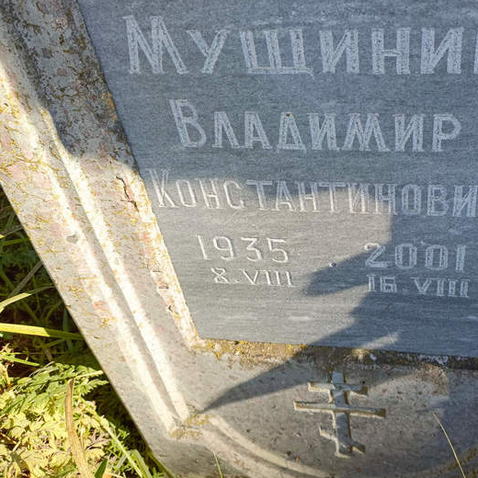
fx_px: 531
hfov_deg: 47.3
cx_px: 336
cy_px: 205
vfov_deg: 48.3
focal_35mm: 34
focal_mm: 4.76
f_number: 1.69
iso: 112
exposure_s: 1/324
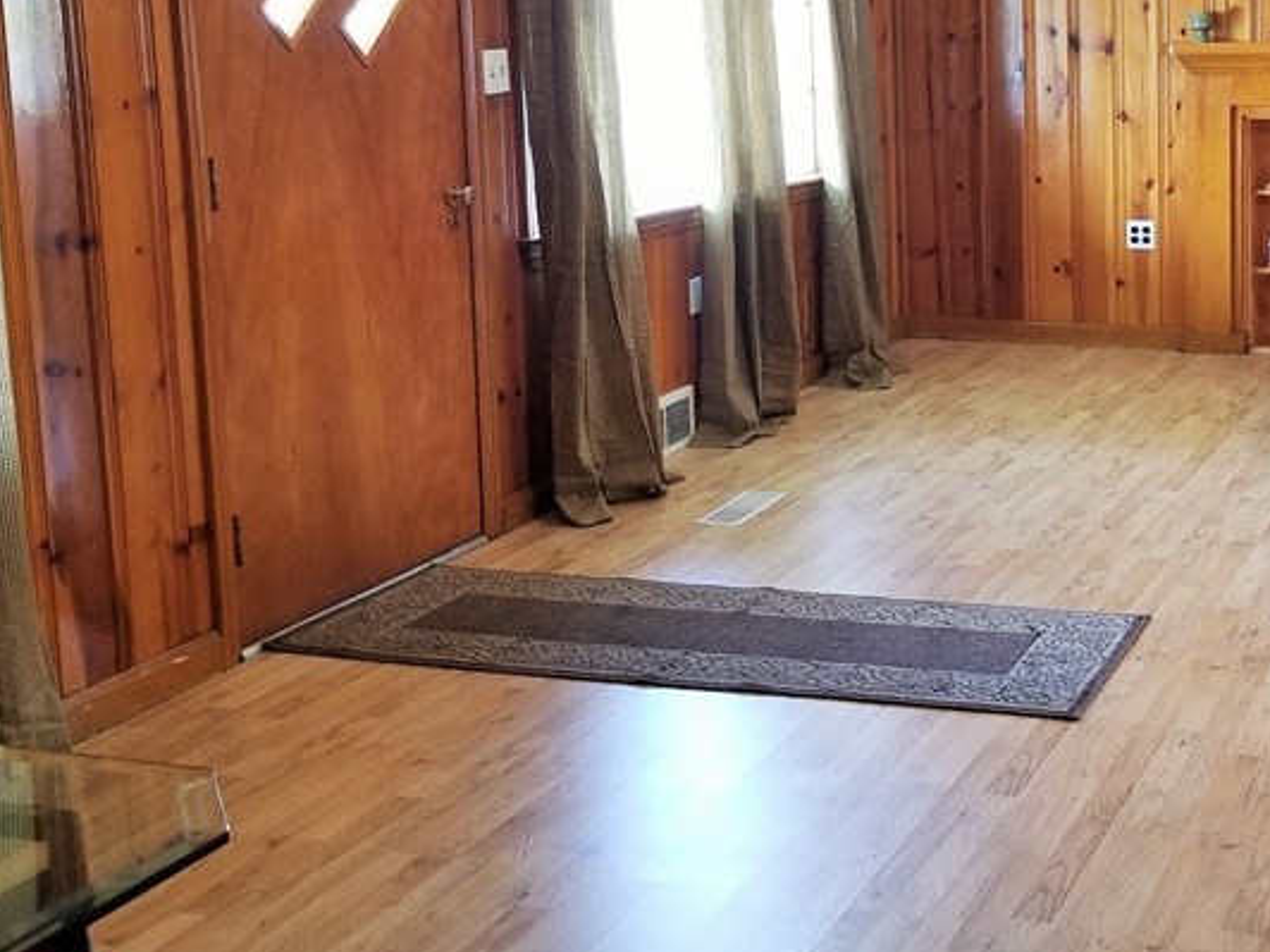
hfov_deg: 36.2
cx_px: 1105
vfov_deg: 28.9
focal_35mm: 50
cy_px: 301
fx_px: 1834
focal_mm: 4.25
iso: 160
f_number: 1.7
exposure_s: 1/40
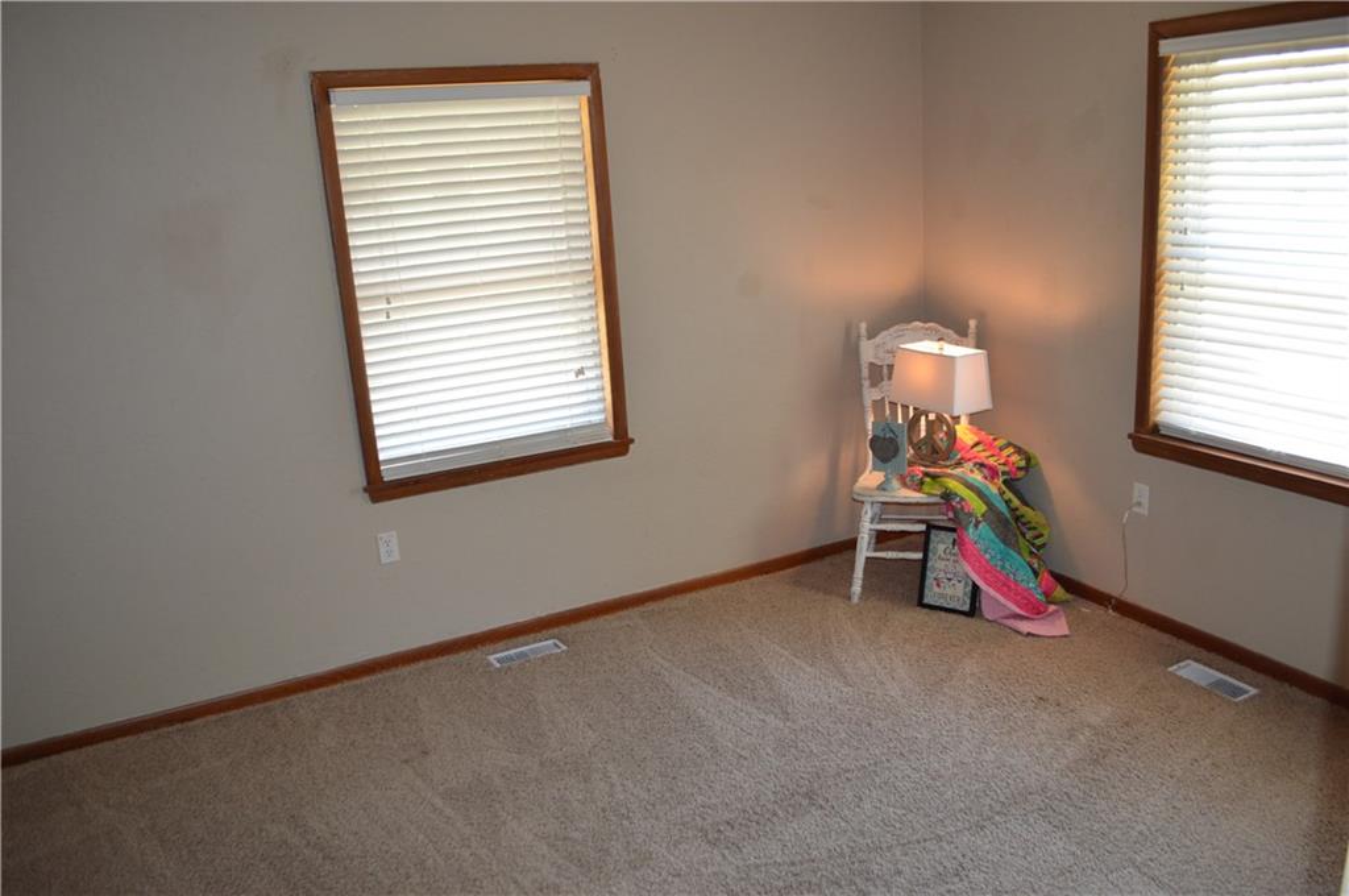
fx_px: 1010
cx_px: 674
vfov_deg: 47.8
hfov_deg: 67.4
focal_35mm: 27
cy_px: 448
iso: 400
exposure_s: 1/80
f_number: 4
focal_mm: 18
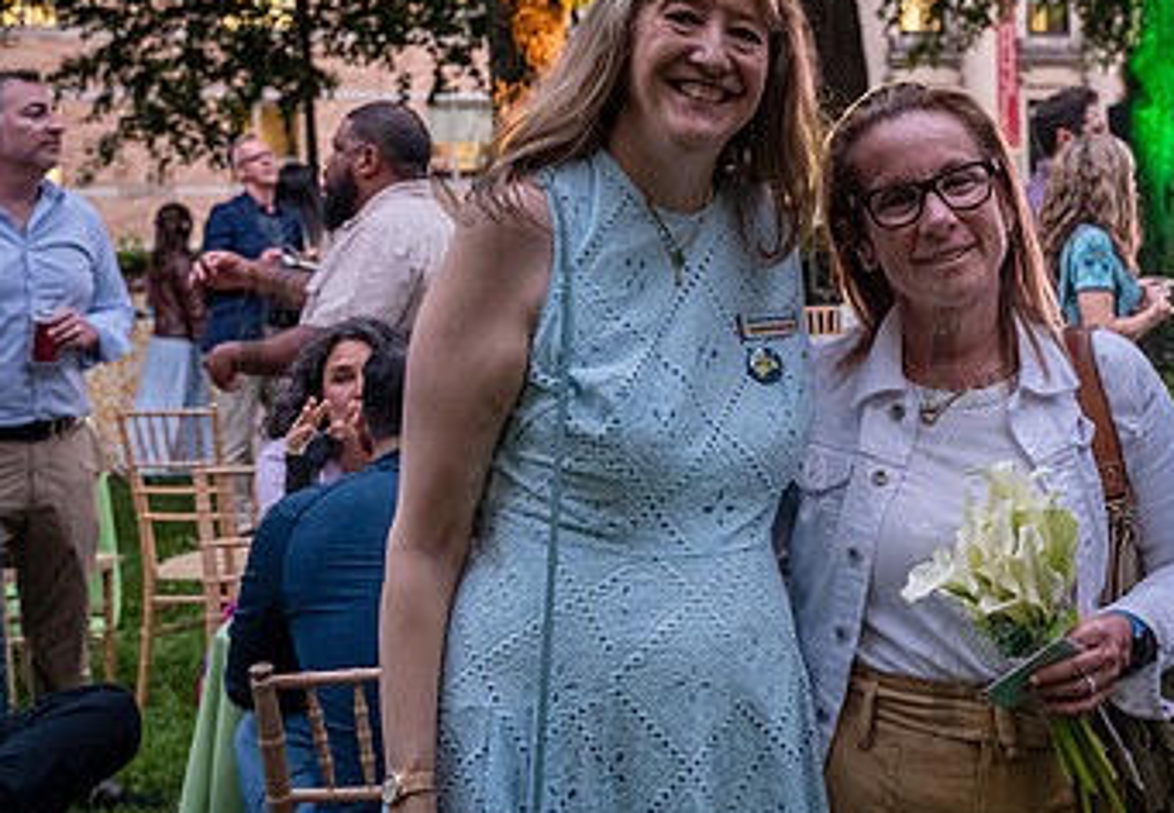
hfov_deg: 28.2
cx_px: 966
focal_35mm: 69
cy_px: 288
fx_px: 2277
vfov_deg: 20.2
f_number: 4
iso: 6400
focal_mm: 37
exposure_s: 1/125
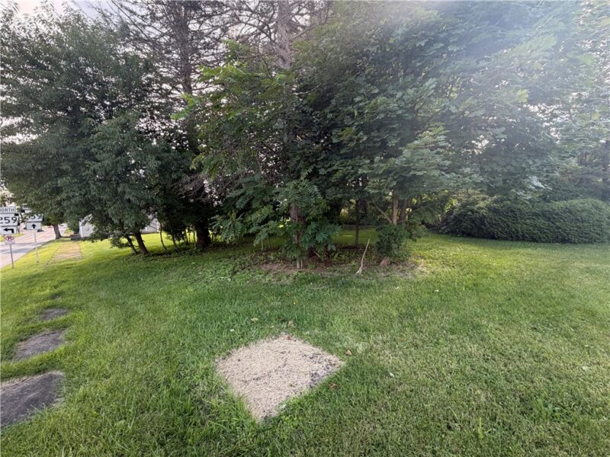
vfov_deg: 85.7
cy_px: 228
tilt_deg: -3.1
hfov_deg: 102.1
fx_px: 247
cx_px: 305
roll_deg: +2.1
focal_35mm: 14
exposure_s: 1/121
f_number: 2.2
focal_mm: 2.22
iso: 64
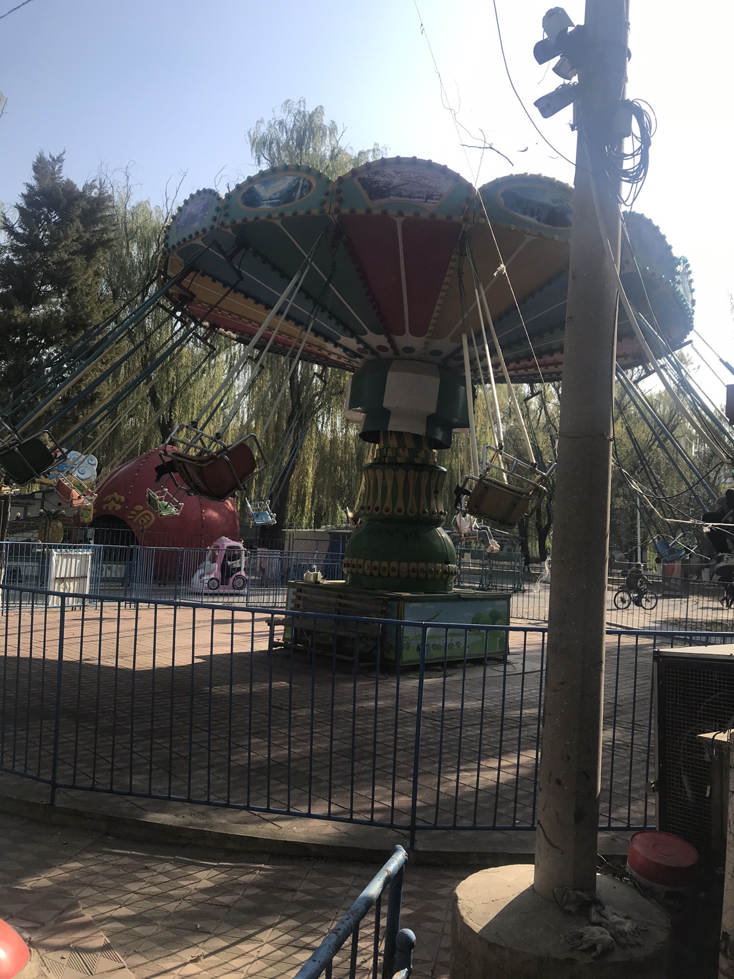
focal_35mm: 28
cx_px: 367
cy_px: 490
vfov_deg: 63.4
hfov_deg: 49.7
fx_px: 792
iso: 20
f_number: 1.8
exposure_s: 1/1520
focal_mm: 3.99
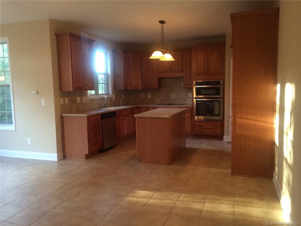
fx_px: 261
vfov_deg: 46.8
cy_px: 113
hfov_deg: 60.0
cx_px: 150
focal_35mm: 30
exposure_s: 1/30
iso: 125
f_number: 2.2
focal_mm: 4.12
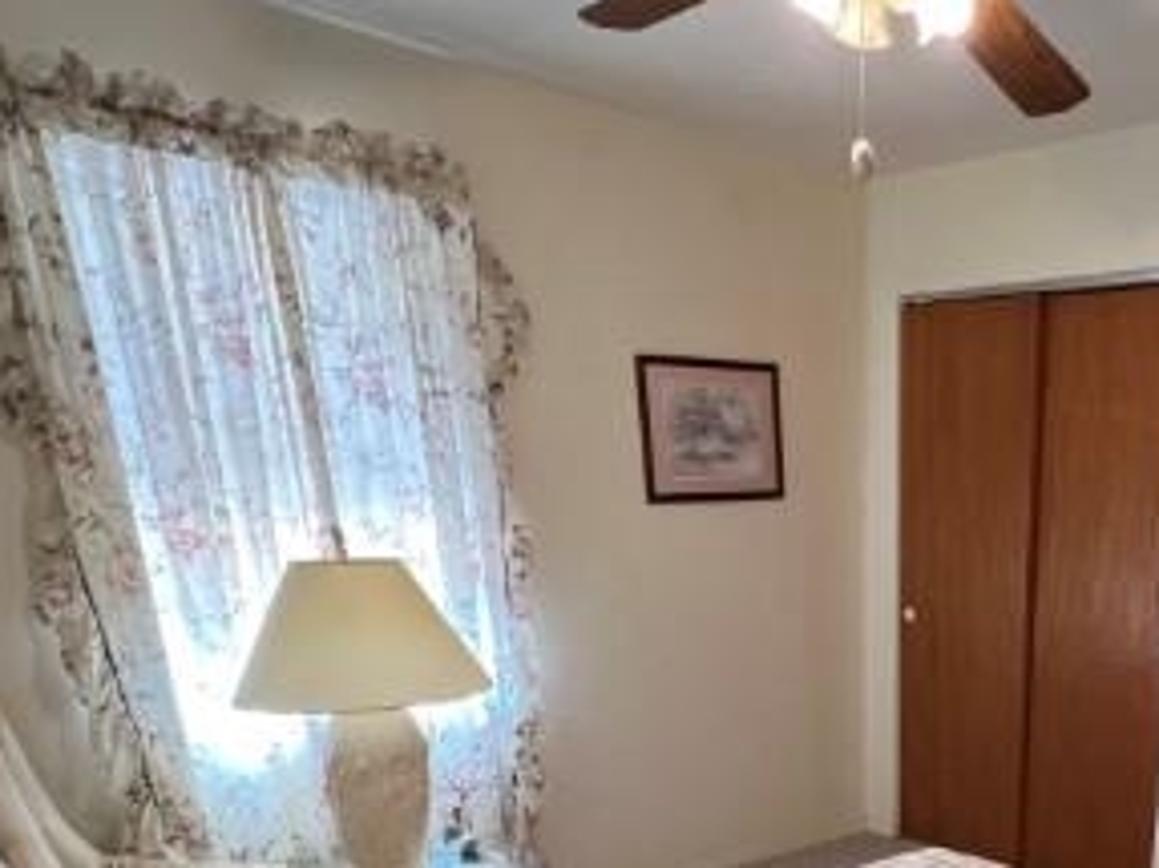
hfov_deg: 55.2
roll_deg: +0.0
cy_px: 807
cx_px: 997
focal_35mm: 29
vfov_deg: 43.3
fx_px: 971
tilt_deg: -18.1
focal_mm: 1.57
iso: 160
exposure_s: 1/60
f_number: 1.8
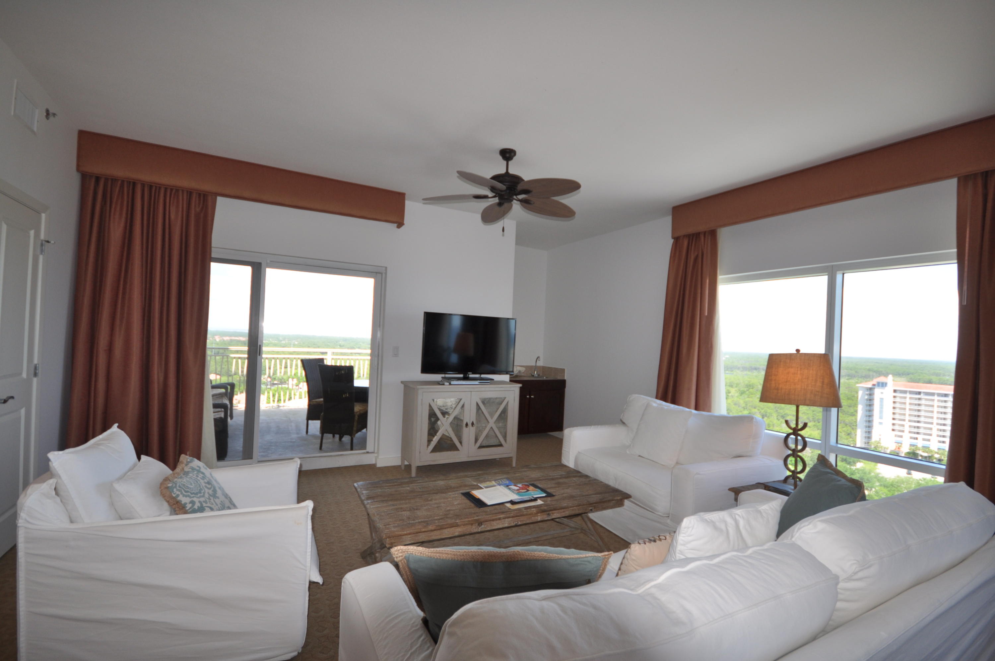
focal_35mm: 15
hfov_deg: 100.5
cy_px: 330
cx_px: 498
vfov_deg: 77.2
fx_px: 414
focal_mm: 10
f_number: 4
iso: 250
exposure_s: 1/125
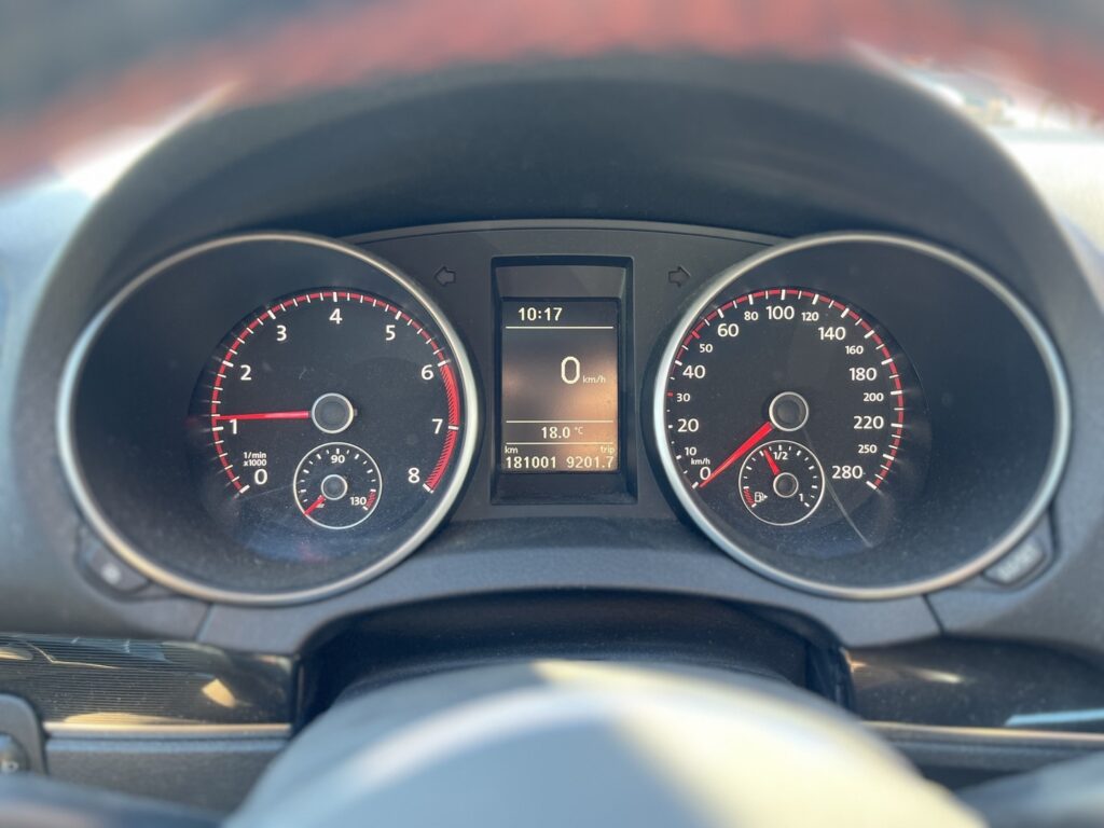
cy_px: 414
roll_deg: +0.4
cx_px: 552
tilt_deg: -22.5
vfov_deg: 53.1
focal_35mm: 26
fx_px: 829
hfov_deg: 67.3
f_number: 1.6
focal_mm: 5.1
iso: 125
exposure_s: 1/78
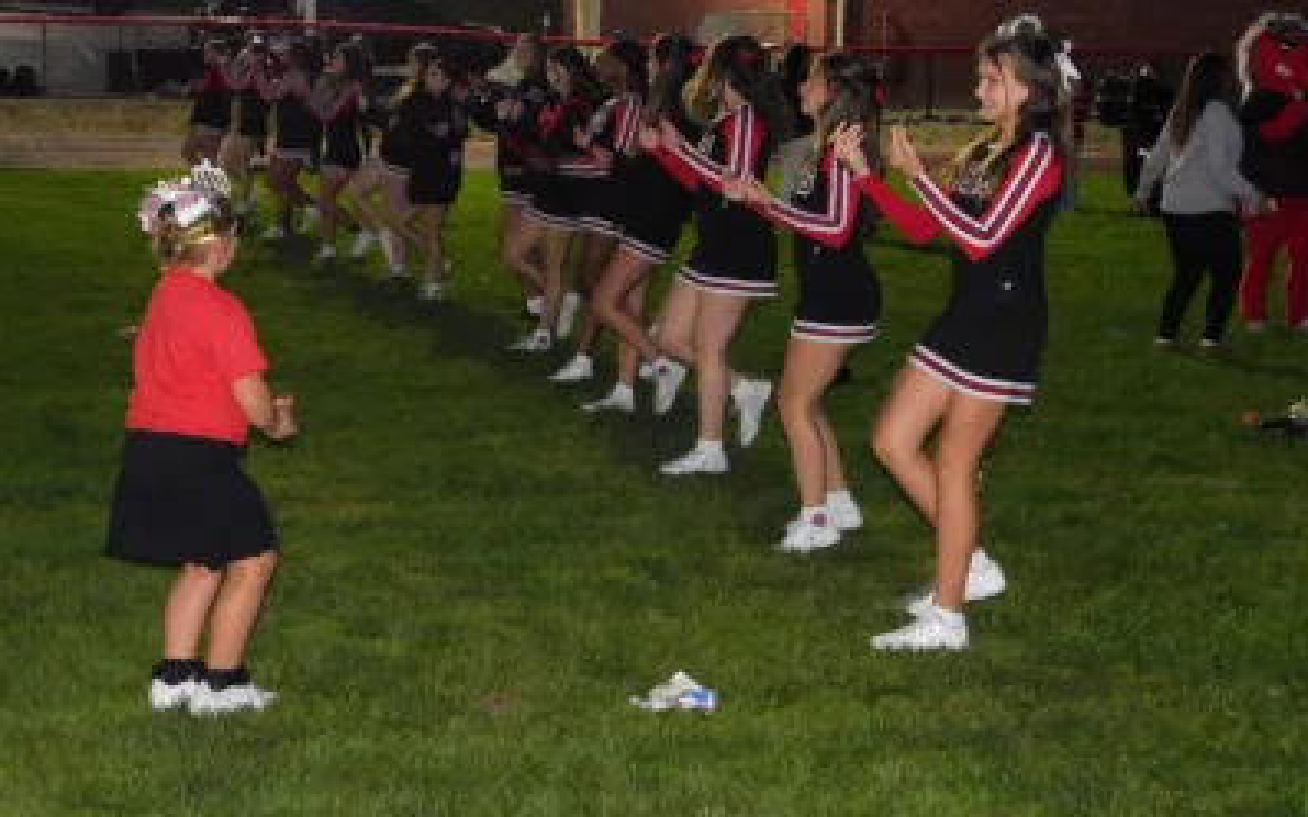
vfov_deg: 20.6
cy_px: 362
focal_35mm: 63
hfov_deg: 32.5
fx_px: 2245
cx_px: 652
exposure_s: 1/30
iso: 1100
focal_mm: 10.4
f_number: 4
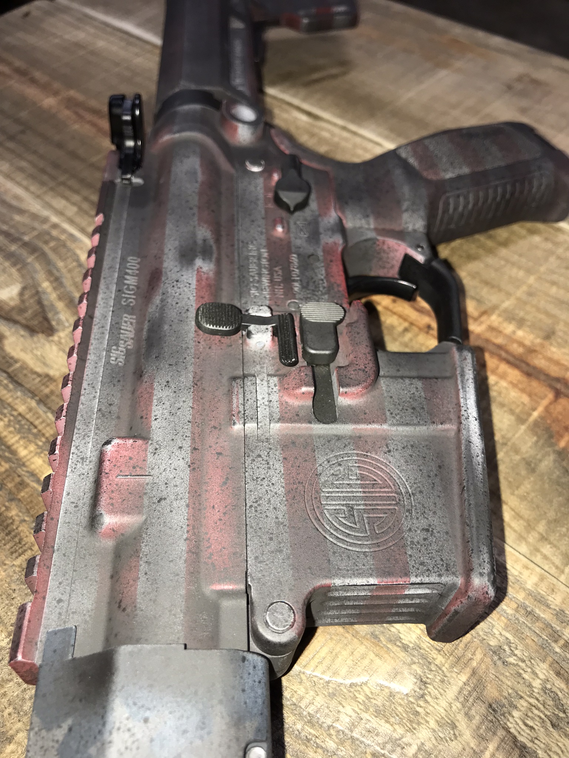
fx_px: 614
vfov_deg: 63.4
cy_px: 379
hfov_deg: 49.7
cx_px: 284
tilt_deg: -49.3
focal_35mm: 28
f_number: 1.8
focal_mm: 3.99
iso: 20
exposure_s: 1/45
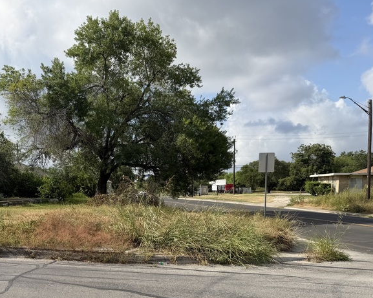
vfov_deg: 54.9
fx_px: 287
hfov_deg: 66.0
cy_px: 153
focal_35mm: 26
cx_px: 194
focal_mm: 6.76
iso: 80
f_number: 1.78
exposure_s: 1/4405
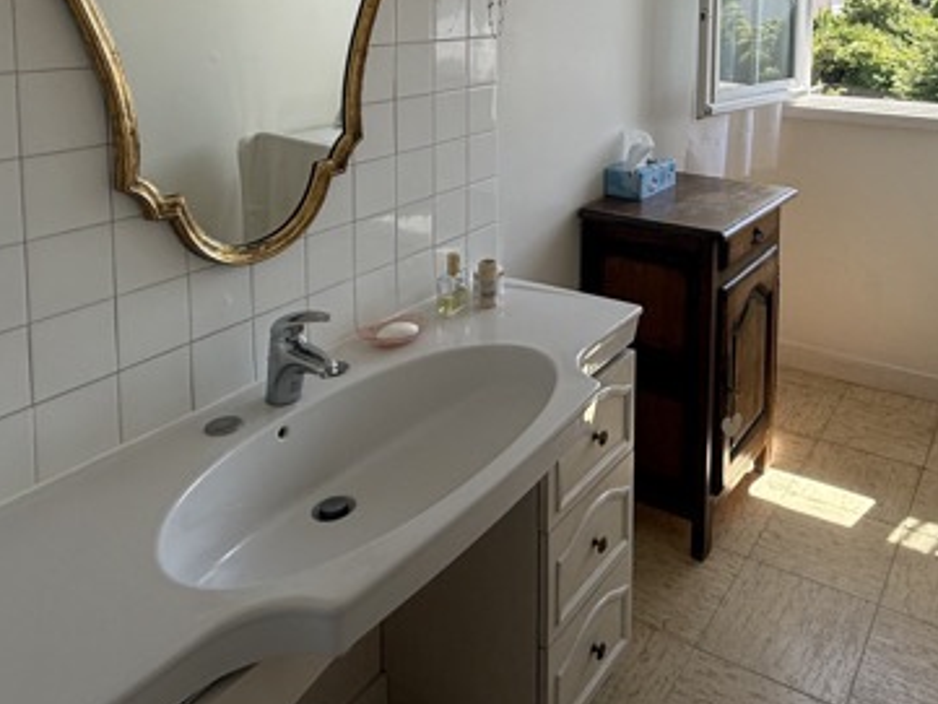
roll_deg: -1.0
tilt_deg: -5.5
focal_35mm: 31
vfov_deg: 41.6
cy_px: 60
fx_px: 840
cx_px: 637
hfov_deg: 56.9
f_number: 2.2
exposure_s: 1/403
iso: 50
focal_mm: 2.22
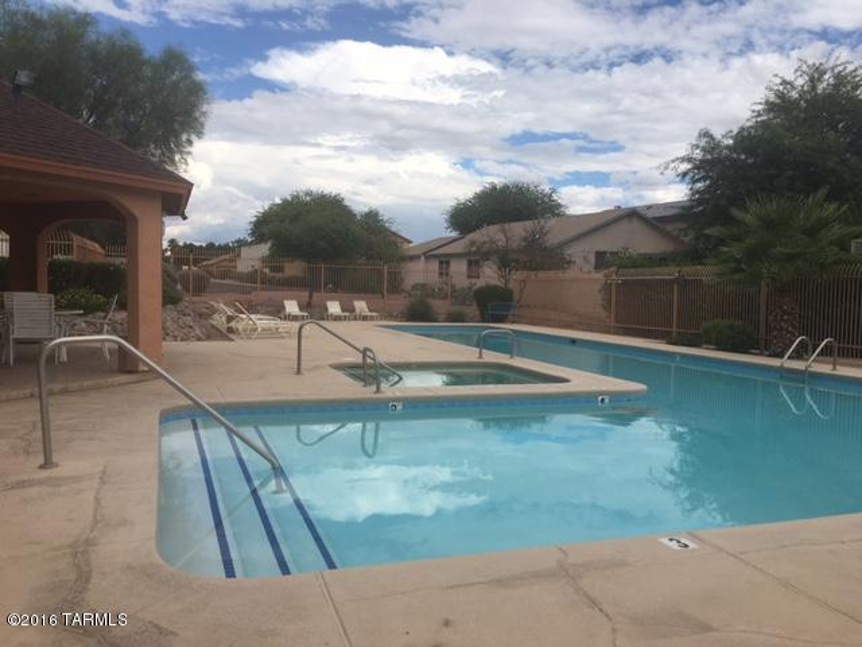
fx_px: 722
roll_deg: -0.6
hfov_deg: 61.7
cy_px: 324
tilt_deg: -2.5
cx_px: 431
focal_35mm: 29
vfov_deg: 48.2
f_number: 2.2
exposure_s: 1/1923
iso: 25
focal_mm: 4.15
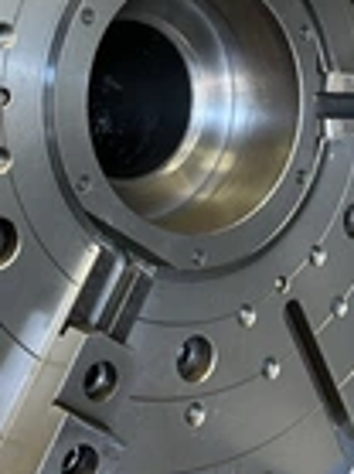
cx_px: 129
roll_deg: +2.8
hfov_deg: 21.2
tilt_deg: -1.6
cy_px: 75
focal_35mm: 69
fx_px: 942
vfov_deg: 27.5
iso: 250
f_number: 1.78
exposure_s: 1/71
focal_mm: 6.86
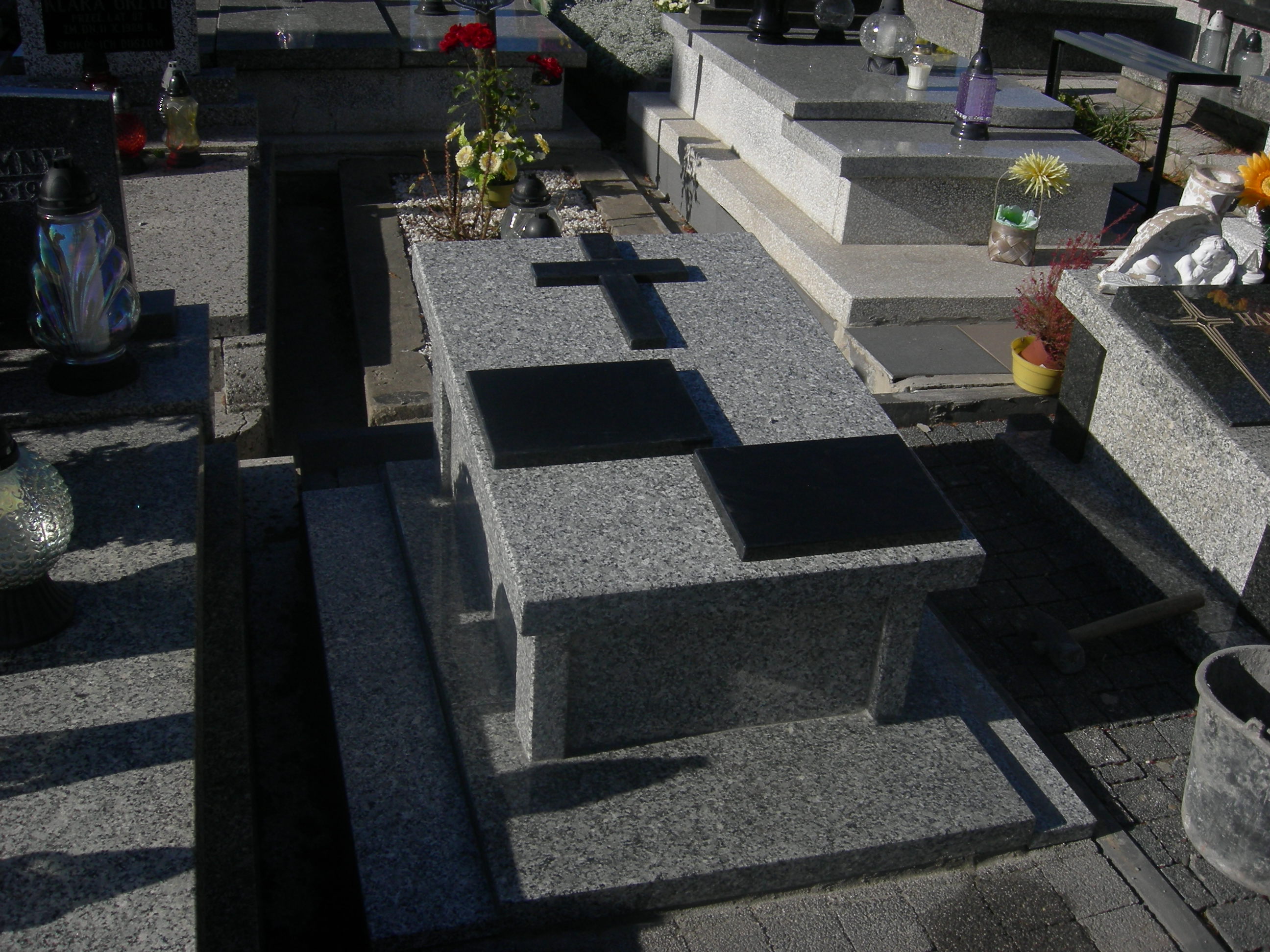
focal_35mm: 36
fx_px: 1321
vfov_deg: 39.7
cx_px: 635
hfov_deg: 51.4
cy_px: 476
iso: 64
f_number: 7.6
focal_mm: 7.5
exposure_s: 1/973
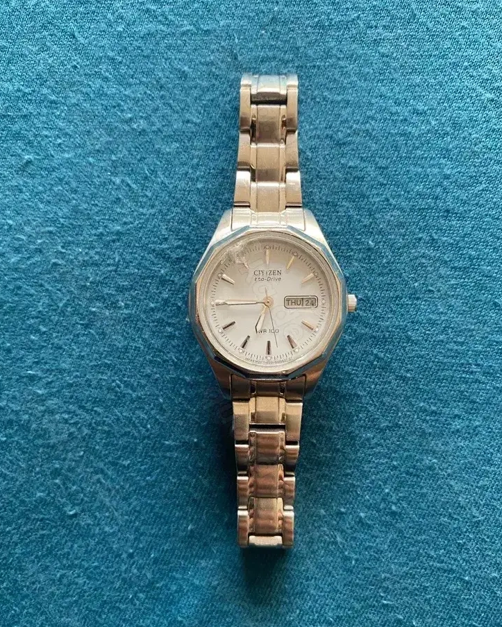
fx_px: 502
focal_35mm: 27
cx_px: 251
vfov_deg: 64.1
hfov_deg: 53.2
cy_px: 324
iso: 200
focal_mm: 4.25
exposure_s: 1/60
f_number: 1.8
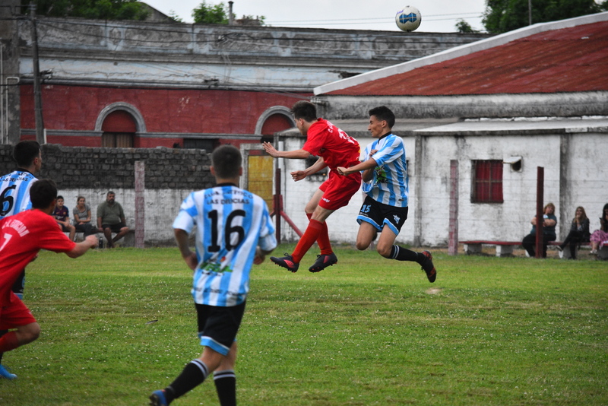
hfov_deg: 8.3
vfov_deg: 5.6
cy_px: 203
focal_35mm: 248
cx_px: 304
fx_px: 4181
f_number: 5
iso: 2000
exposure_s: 1/500
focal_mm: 165
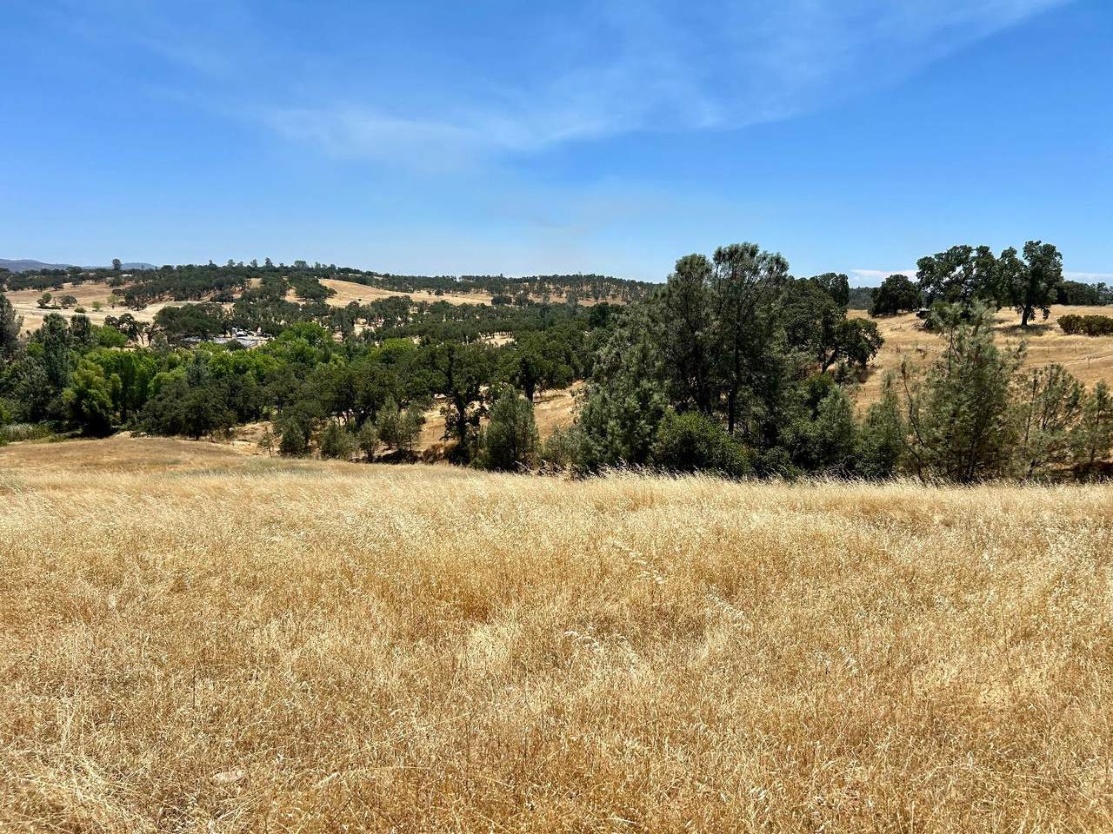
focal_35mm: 26
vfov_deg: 53.1
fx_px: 836
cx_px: 556
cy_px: 417
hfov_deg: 67.3
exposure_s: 1/5319
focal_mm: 5.7
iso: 50
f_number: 1.5
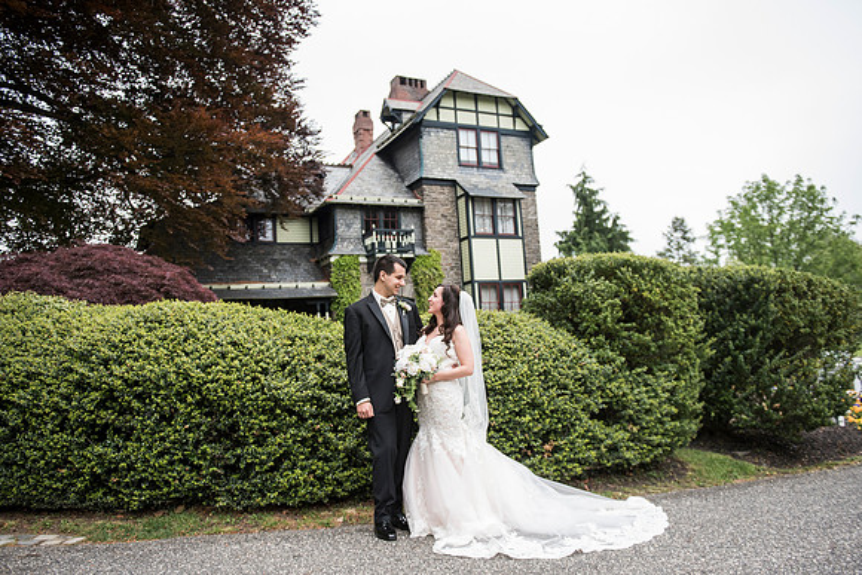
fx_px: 671
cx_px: 428
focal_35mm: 28
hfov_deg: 65.4
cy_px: 298
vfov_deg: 46.4
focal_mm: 27
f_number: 2.8
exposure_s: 1/4000
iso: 800
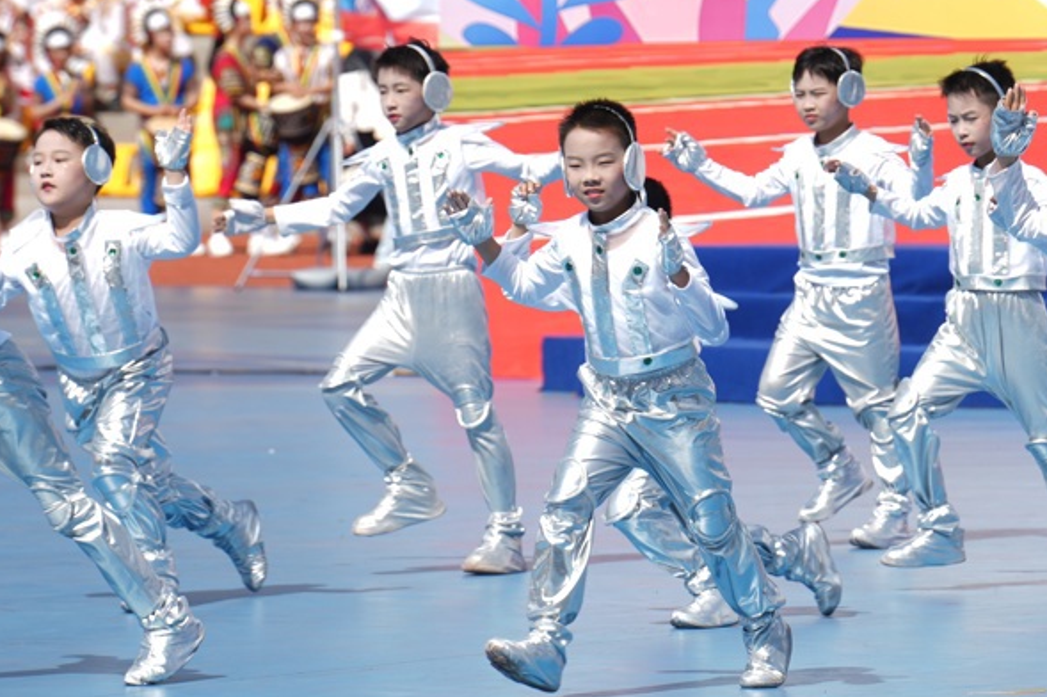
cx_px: 748
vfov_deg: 3.7
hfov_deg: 5.6
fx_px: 10667
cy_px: 258
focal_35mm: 367
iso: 80
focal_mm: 180
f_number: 6.3
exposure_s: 1/320
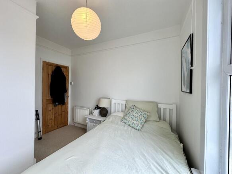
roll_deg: -1.1
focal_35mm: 14
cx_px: 116
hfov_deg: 102.1
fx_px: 94
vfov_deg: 85.7
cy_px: 87
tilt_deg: -1.4
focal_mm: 2.22
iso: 50
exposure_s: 1/100
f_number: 2.2
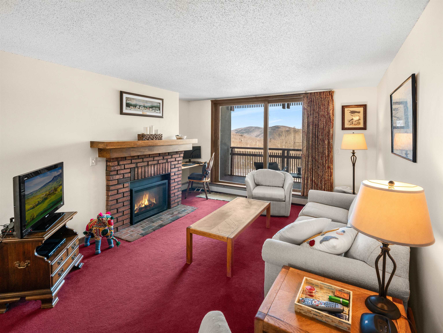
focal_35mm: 18
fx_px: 230
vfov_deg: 71.6
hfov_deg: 87.7
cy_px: 166
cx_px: 222
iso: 500
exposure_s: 1/60
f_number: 2.9
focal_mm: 9
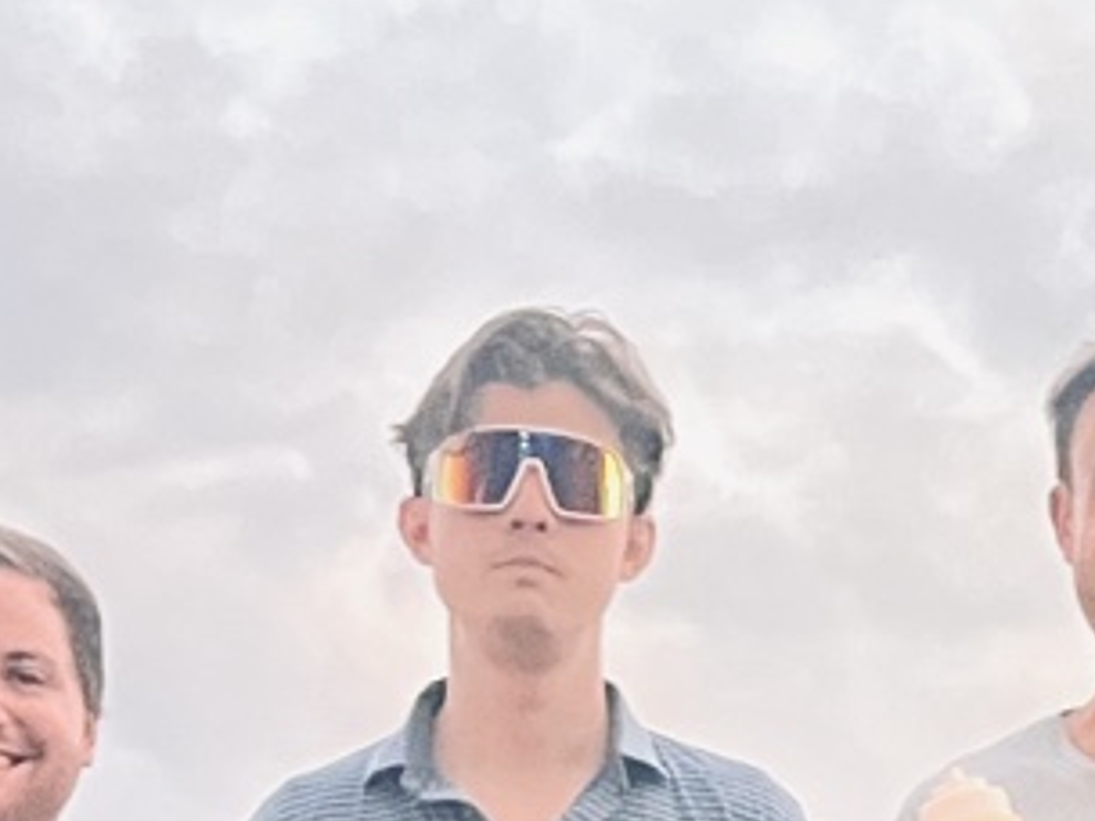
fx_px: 4334
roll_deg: -1.8
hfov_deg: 14.4
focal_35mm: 137
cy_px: 1901
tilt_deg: -4.8
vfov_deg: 9.7
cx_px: 796
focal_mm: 5.1
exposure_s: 1/17
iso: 1250
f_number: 1.6
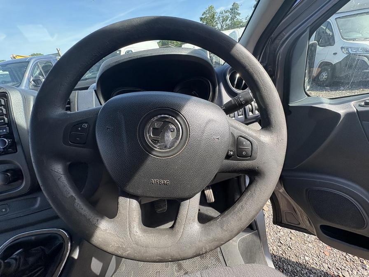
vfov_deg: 85.7
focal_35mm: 14
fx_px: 149
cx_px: 184
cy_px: 138
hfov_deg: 102.1
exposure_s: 1/362
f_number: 2.2
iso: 64
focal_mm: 2.22
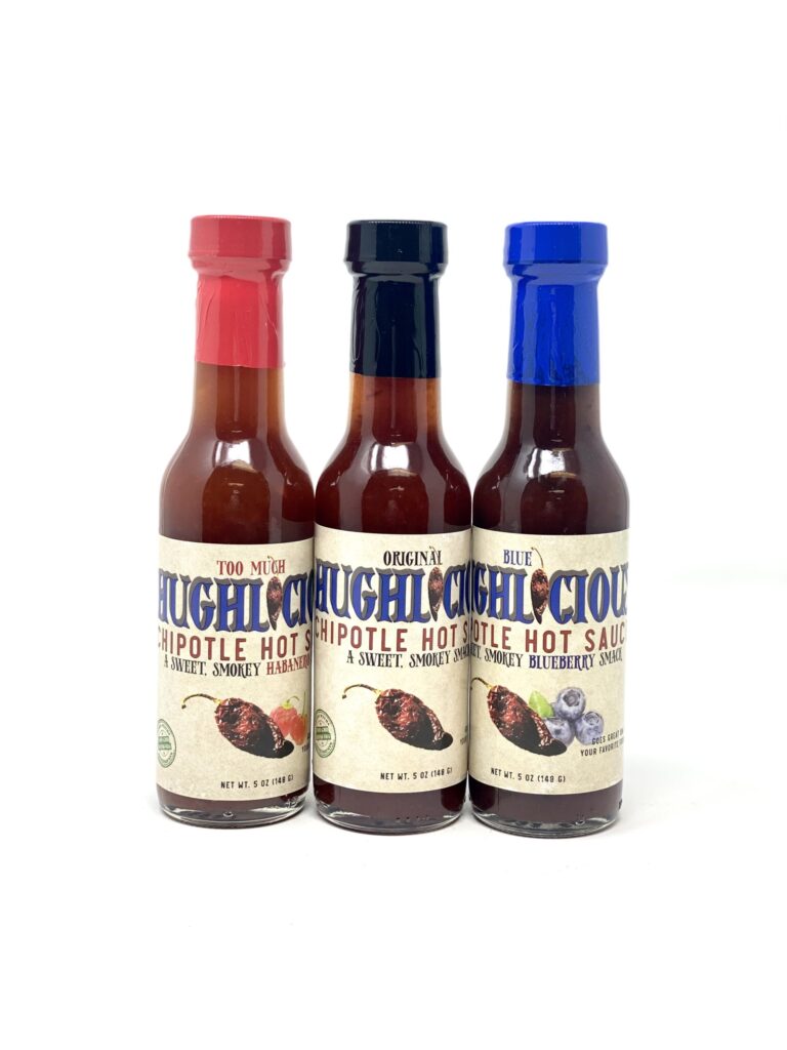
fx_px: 1576
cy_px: 525
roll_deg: -1.2
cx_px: 394
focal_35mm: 52
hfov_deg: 28.0
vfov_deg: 36.8
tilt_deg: -6.9
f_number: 2
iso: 50
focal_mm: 6
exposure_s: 1/120
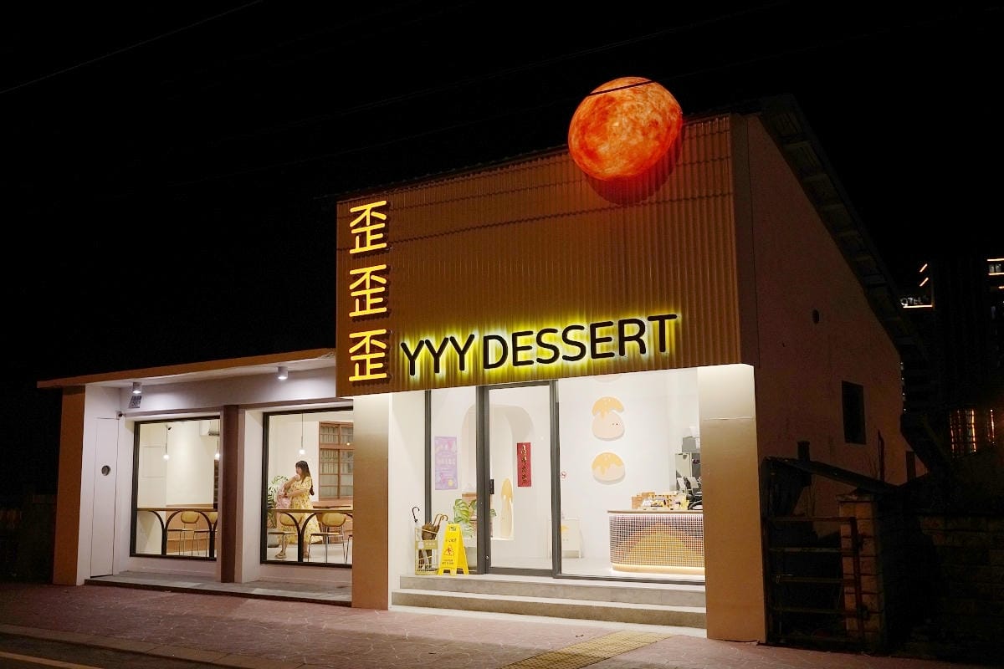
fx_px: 1004
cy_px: 334
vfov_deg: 36.9
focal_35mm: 36
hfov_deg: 53.1
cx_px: 502
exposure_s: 1/160
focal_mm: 36
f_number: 2.8
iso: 2000
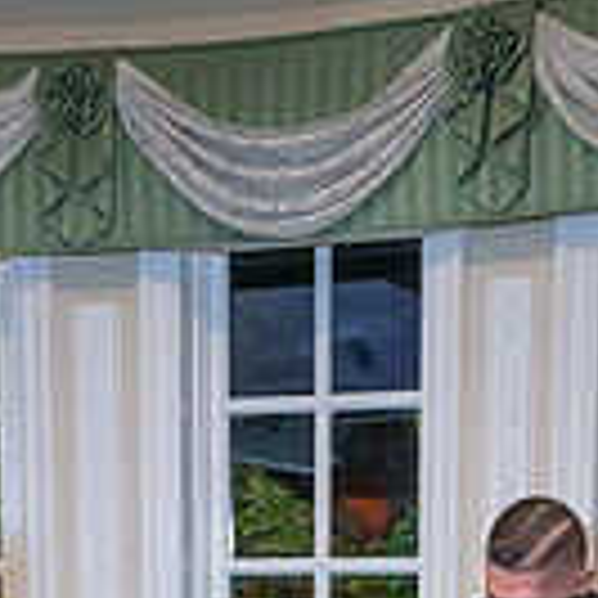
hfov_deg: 19.5
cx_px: 288
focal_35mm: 89
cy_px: 866
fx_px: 1739
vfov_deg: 17.7
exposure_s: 1/160
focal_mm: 24
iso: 640
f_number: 3.2
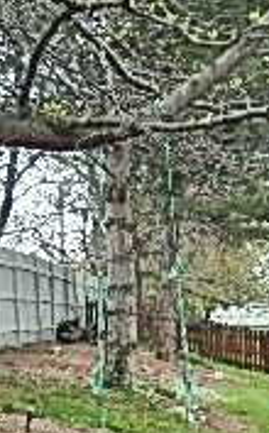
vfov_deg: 20.7
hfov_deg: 13.3
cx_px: 306
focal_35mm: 96
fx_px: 1131
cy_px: 467
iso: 125
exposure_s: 1/250
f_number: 3.4
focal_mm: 4.5
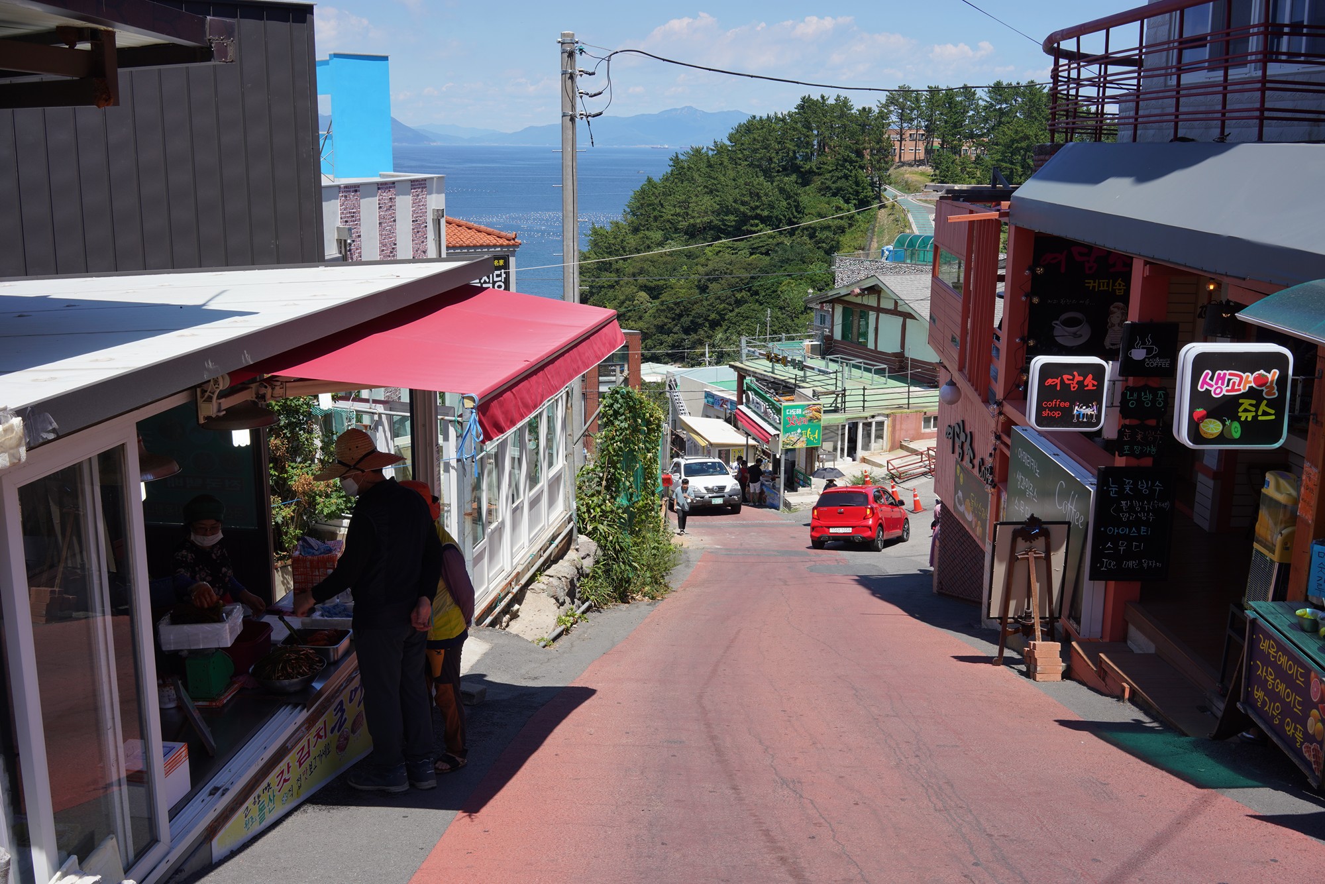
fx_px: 1288
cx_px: 662
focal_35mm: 35
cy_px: 442
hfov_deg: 54.4
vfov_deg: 37.9
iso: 100
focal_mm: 35
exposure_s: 1/100
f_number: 13
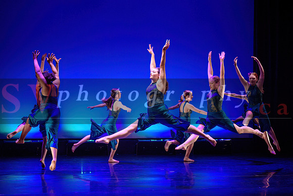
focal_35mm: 100
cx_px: 137
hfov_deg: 20.4
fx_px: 813
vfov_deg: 13.7
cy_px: 104
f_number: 2.8
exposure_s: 1/320
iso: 1600
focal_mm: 90
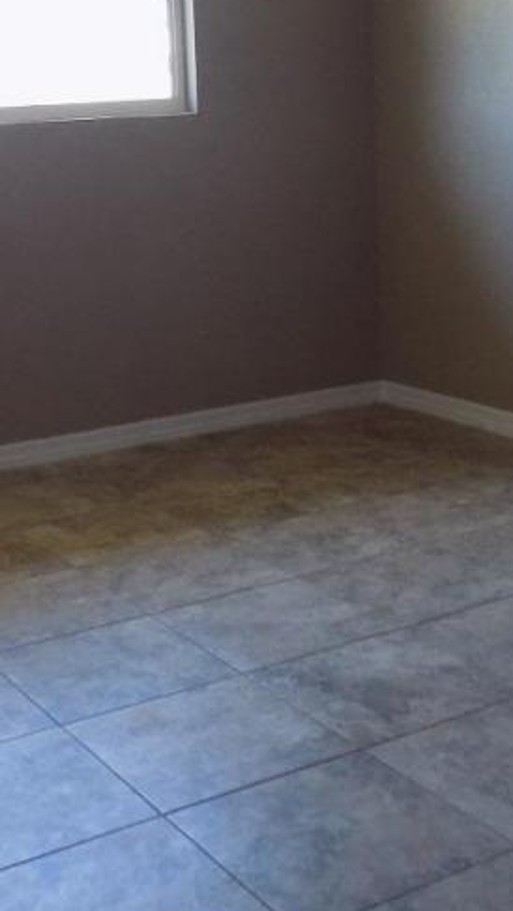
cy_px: 301
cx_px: 210
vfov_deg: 37.4
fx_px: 1330
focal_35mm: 55
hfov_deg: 21.8
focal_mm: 4.3
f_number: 3.1
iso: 280
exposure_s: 1/30
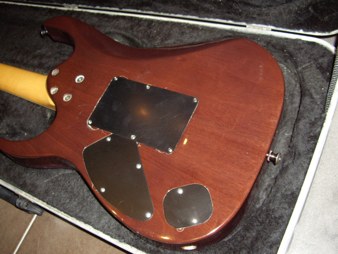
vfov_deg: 37.7
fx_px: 371
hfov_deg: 49.0
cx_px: 169
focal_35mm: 38
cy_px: 127
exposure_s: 1/40
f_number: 2.8
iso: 200
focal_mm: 7.9
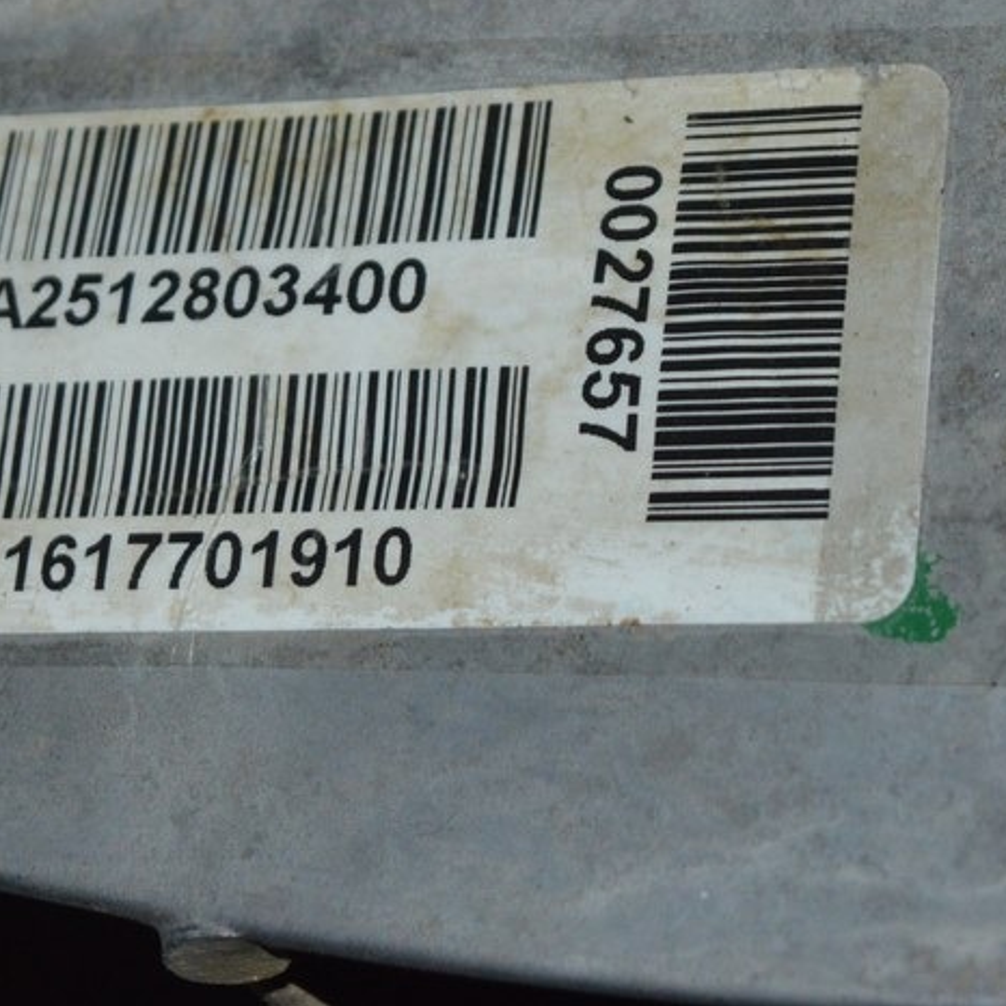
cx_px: 205
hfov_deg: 11.3
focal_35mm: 154
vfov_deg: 11.3
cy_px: 273
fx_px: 5061
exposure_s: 1/60
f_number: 5.6
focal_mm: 55
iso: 1800
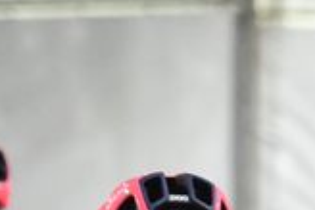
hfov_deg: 3.1
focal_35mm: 660
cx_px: 805
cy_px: 469
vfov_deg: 2.1
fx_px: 5769
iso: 5600
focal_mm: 90
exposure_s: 1/400
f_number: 2.8
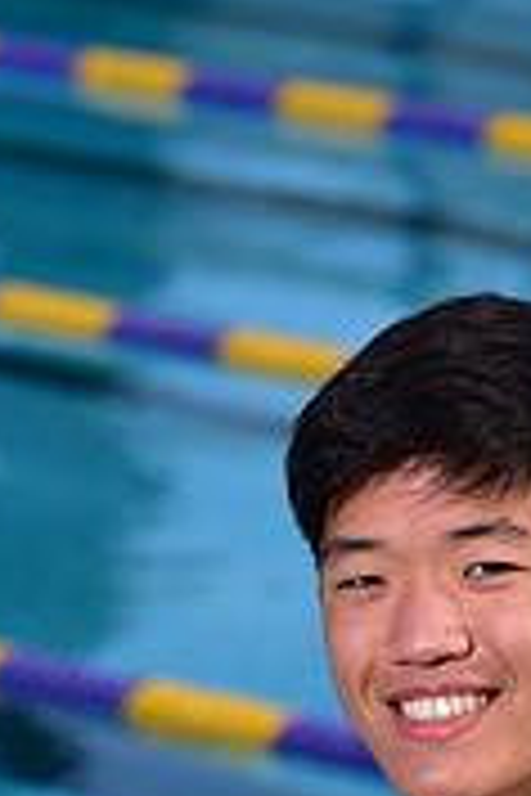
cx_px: 524
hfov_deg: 2.7
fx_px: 11261
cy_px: 1120
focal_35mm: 509
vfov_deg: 4.0
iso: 80
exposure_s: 1/250
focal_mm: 155
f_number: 7.1
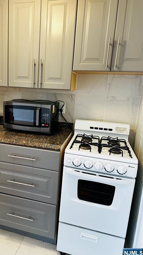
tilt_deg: -11.0
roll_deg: -2.6
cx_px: 45
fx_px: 182
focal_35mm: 27
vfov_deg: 69.9
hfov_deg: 42.1
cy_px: 126
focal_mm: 6.86
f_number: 1.78
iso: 125
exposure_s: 1/60
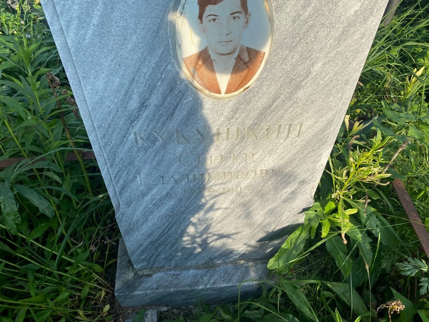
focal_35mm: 26
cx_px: 214
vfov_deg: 53.1
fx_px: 322
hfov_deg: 67.3
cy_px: 161
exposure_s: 1/1346
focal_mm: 4.25
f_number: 1.8
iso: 32
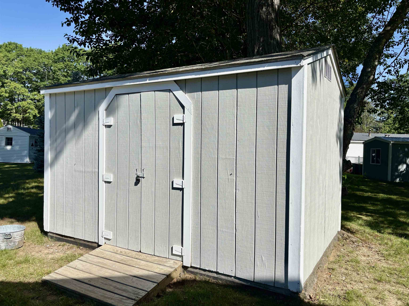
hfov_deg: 67.3
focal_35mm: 26
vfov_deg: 53.1
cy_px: 153
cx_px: 204
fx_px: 307
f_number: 1.6
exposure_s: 1/5814
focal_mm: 5.96
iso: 50
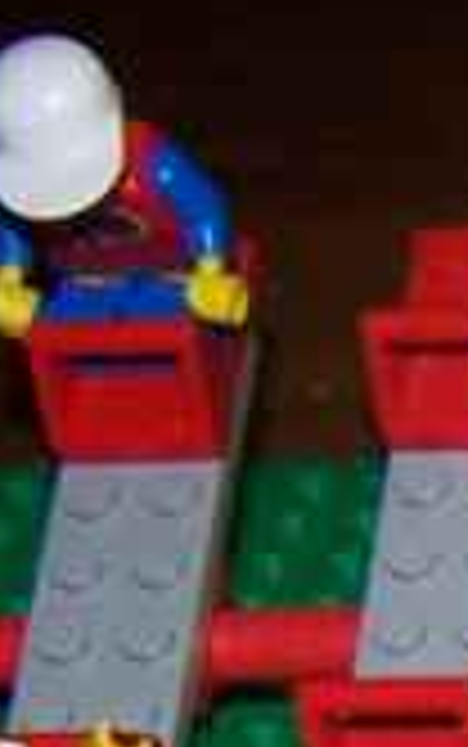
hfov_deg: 6.0
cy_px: 1112
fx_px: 3952
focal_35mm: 194
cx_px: 1688
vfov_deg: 10.4
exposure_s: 1/60
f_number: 2.8
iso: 80
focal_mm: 6.3
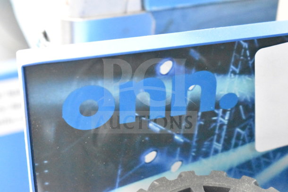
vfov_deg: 16.6
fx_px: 660
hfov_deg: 24.6
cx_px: 144
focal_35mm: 82
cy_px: 96
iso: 25600
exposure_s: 1/60
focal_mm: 55
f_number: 5.6
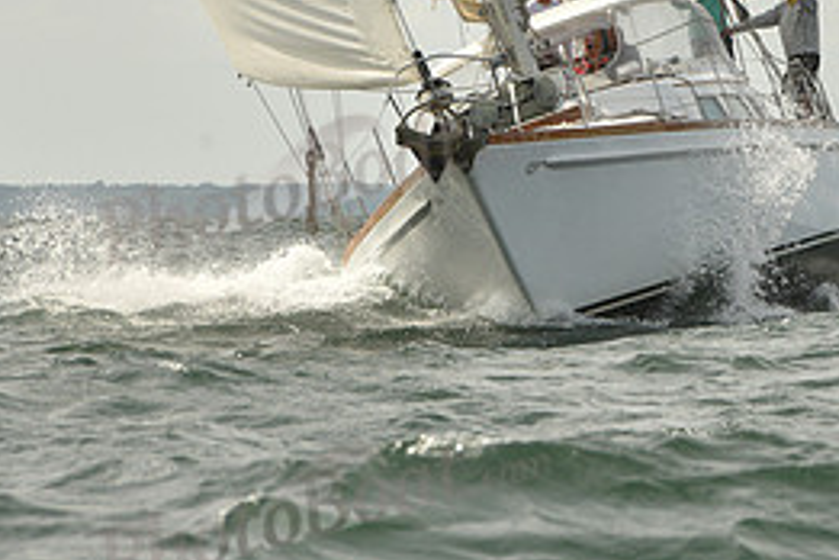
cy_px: -31
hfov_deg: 4.6
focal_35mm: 444
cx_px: 720
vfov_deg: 3.1
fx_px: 10347
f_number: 10
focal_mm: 200
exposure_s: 1/1250
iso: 320
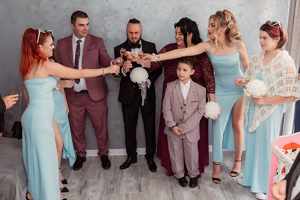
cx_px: 146
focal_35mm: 36
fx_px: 296
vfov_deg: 37.3
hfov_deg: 53.7
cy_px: 91
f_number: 3.2
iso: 1600
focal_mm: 30
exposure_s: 1/200
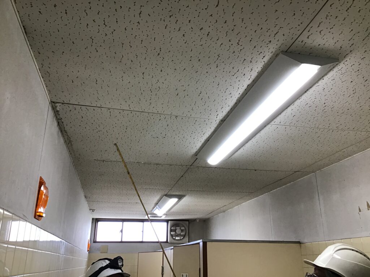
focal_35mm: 31
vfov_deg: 45.4
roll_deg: +0.1
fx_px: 331
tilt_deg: +19.5
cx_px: 185
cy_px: 138
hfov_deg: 58.4
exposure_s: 1/40
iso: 32
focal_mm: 3.3
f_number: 2.4
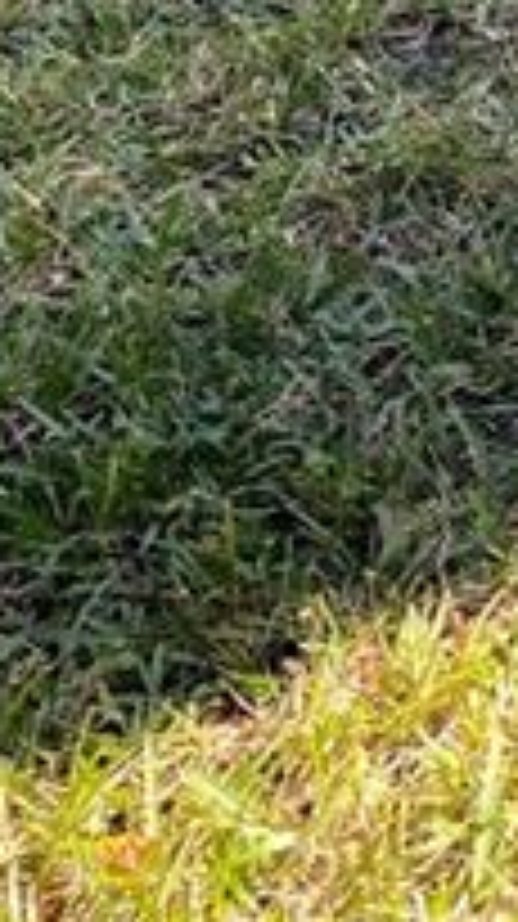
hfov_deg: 10.6
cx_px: 959
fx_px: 2594
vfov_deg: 17.6
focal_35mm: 106
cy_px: -544
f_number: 1.8
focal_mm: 4.25
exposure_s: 1/175
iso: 32
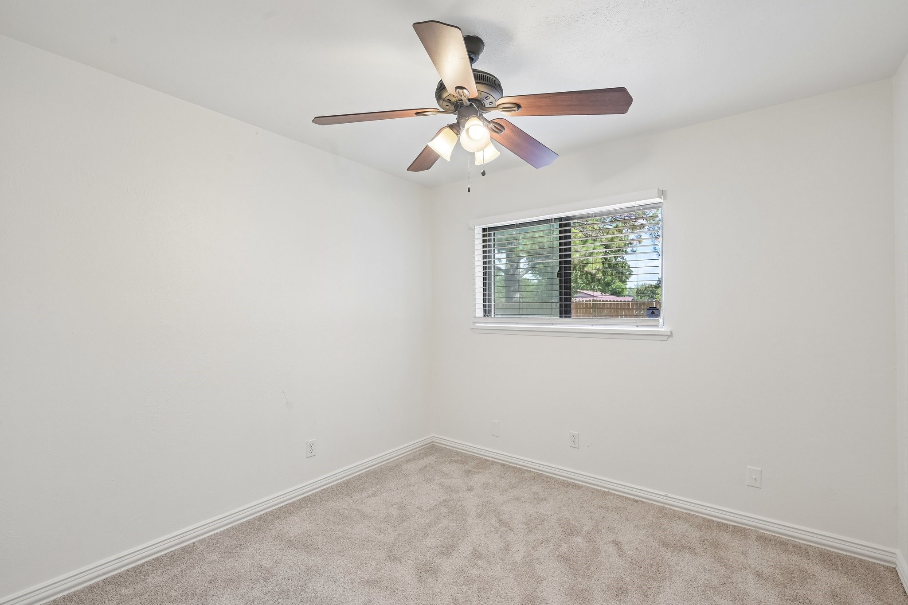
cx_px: 454
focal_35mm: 16
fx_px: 403
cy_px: 302
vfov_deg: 73.7
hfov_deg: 96.7
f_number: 8
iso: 400
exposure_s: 1/40
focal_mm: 16
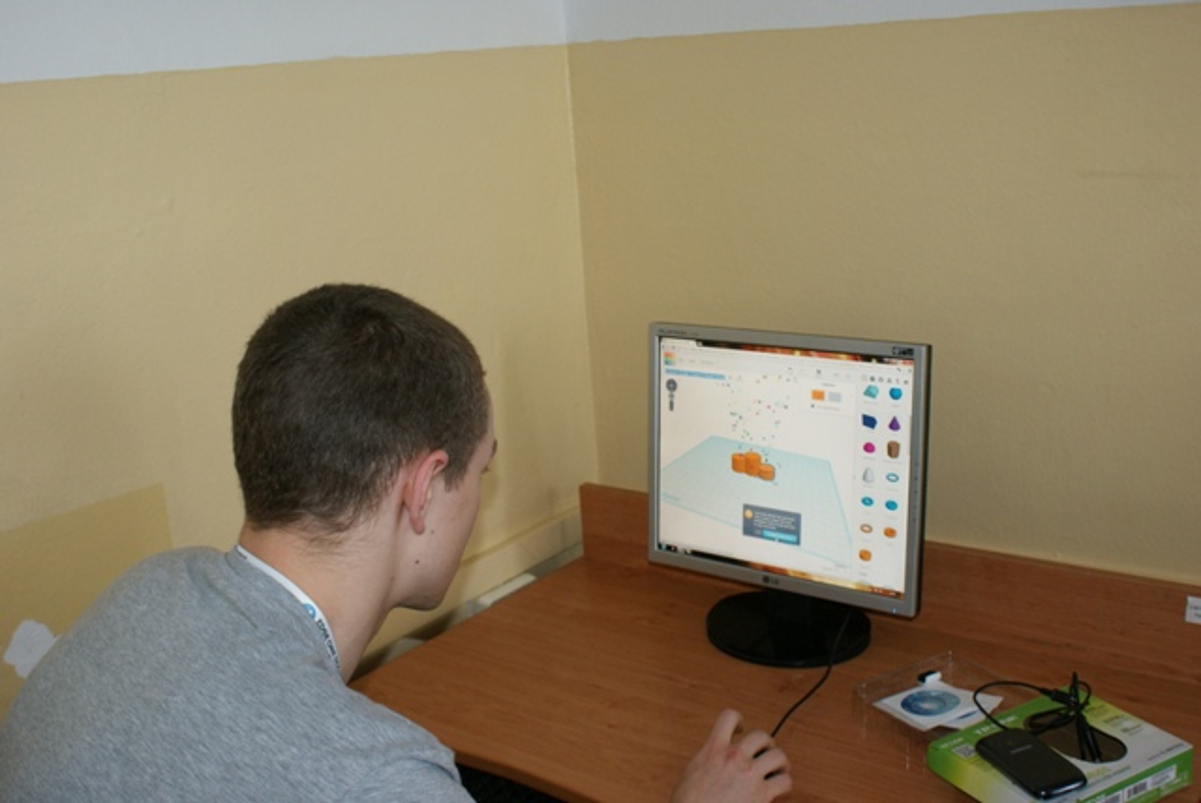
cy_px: 402
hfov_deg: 49.5
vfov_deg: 34.3
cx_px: 600
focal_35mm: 39
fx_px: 1302
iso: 400
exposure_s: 1/60
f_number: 5.6
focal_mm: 26
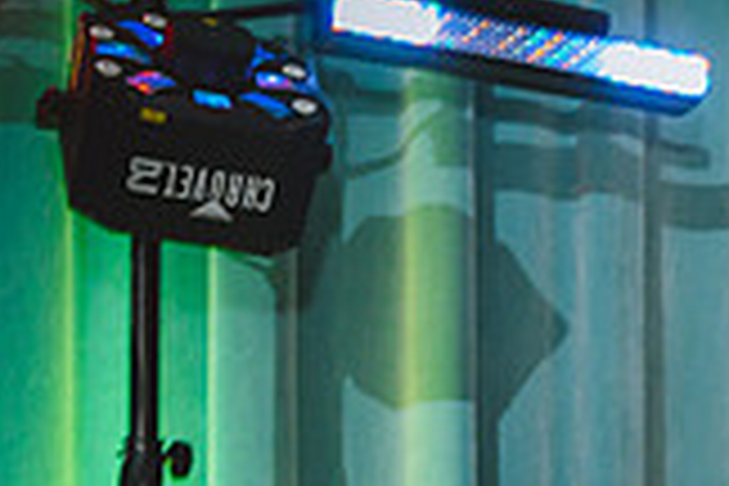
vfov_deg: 12.0
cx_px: 1053
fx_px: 2248
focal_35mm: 111
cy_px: 652
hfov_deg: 16.9
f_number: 2.8
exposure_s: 1/40
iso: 2000
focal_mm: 31
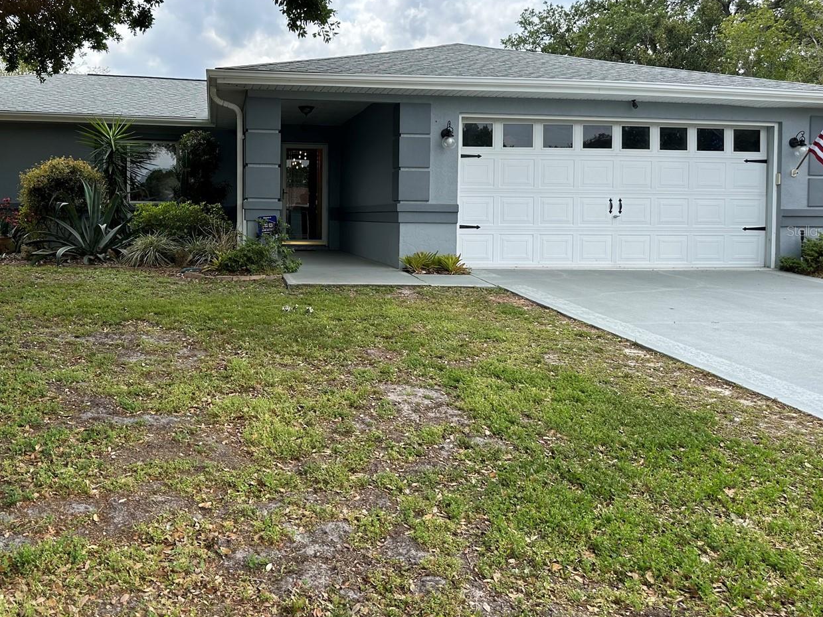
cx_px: 318
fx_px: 737
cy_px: 230
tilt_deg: -0.8
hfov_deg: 57.8
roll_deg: -1.2
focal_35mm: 31
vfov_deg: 45.0
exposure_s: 1/2299
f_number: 1.78
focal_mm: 6.86
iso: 80
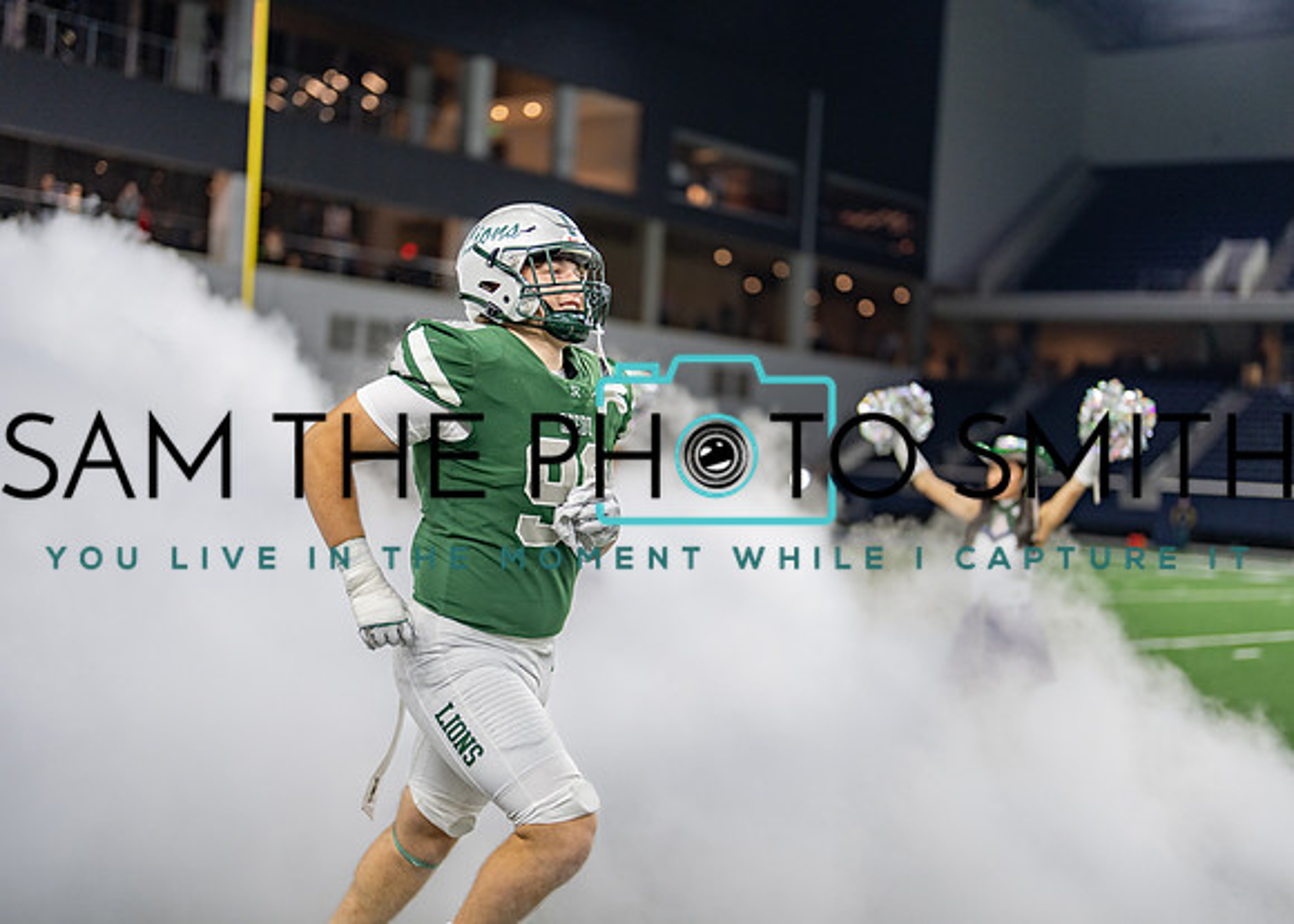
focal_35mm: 52
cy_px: 462
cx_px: 647
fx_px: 1925
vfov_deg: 27.0
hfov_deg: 37.2
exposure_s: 1/1250
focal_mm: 50
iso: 500
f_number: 1.2
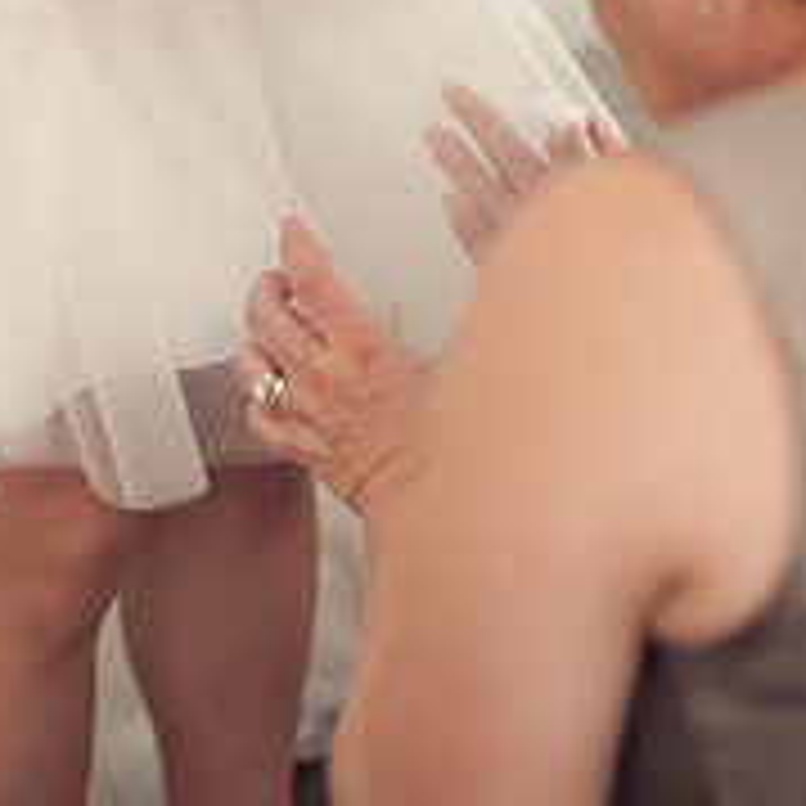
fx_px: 2819
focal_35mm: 107
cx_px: 286
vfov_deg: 16.3
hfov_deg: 16.2
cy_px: 342
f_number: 1.4
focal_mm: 50
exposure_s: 1/250
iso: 400
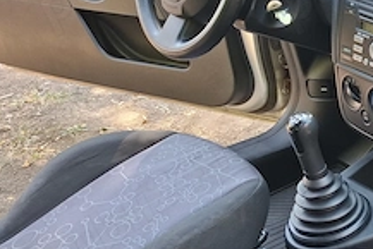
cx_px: 511
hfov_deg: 25.4
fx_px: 684
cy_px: 222
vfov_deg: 20.3
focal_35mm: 66
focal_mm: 5.54
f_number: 1.8
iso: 80
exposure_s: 1/100
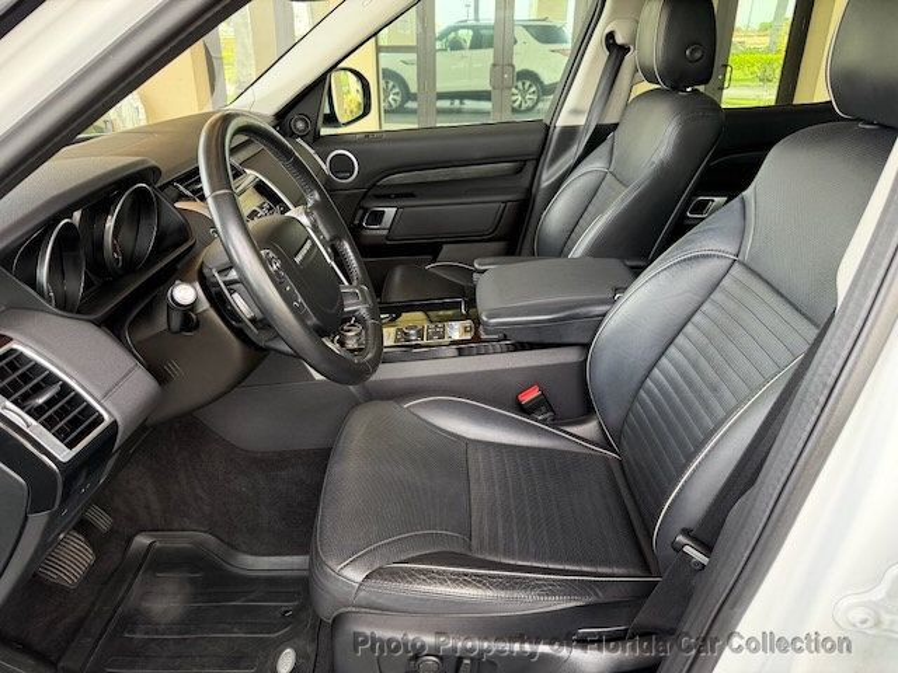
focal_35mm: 24
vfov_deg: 56.8
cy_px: 336
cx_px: 449
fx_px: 623
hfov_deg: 71.6
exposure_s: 1/141
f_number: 1.78
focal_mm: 6.76
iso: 200
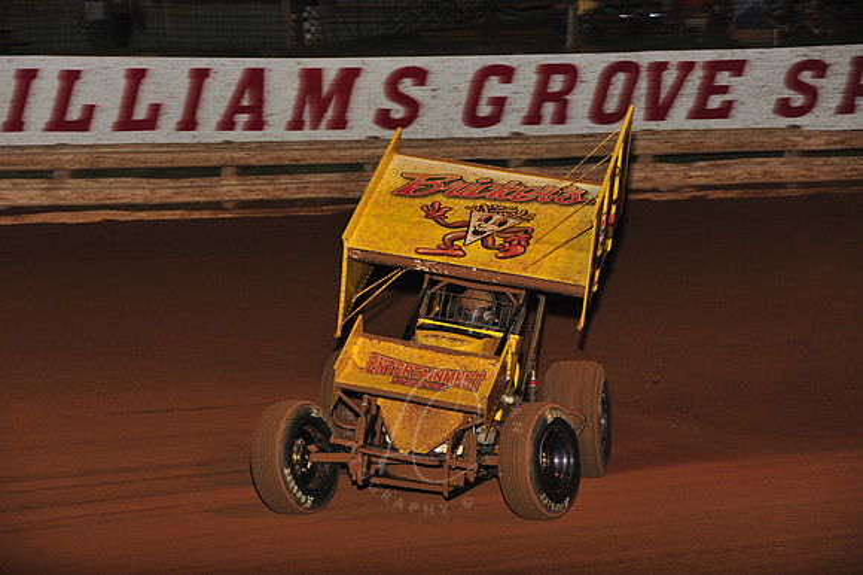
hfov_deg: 16.4
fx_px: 2995
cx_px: 432
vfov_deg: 11.0
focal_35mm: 125
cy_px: 288
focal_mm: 125
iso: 1000
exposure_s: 1/320
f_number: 7.1
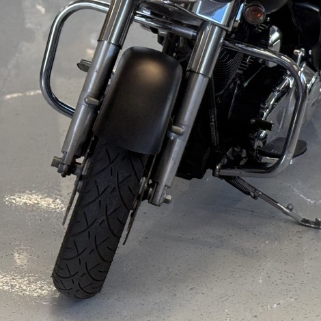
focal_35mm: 130
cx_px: 247
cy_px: 51
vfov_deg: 13.3
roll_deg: -1.4
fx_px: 1364
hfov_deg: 13.4
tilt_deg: -14.9
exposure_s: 1/100
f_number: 1.78
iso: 50
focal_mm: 6.76
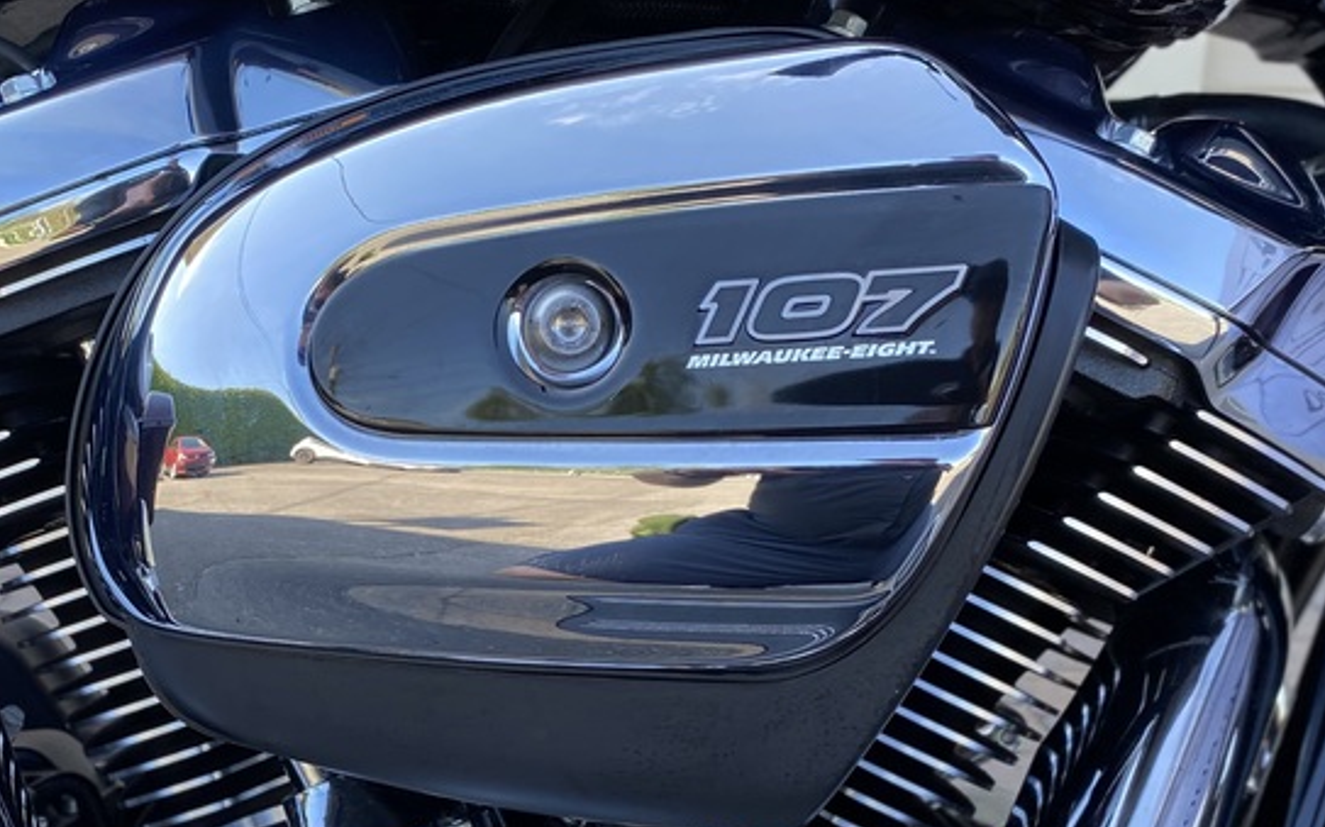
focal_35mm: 52
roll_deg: +1.1
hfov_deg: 38.2
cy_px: 698
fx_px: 1877
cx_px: 388
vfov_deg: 24.3
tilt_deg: -17.7
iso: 32
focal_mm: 4.25
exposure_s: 1/246
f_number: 1.8
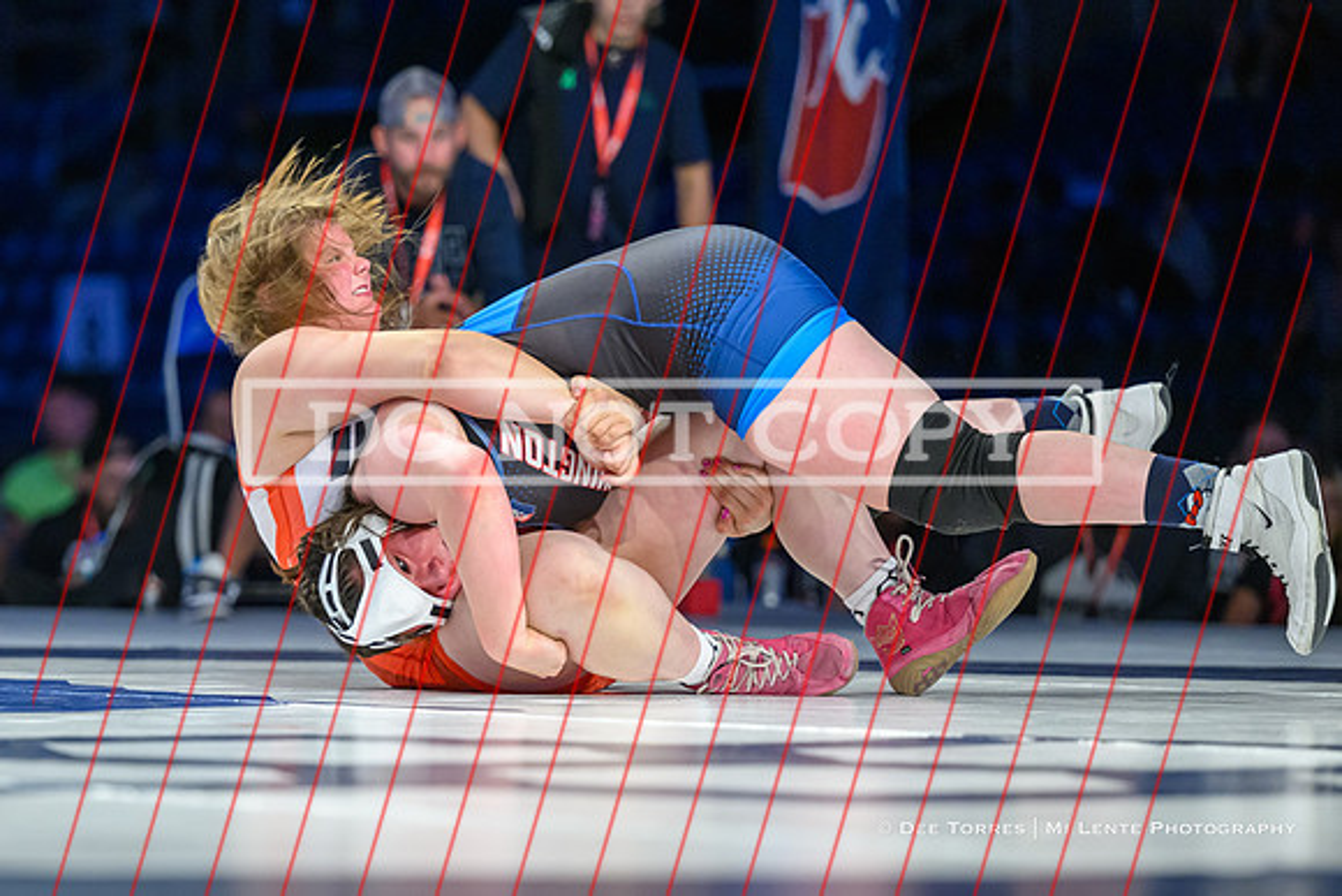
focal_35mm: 200
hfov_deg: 10.3
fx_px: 7461
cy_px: 566
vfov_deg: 6.9
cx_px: 411
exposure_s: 1/800
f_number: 2.8
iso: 2000
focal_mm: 140
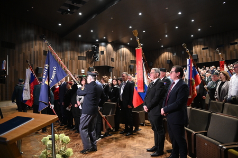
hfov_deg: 73.8
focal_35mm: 24
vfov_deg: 53.0
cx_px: 119
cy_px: 79
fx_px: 158
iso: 4500
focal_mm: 24
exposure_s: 1/60
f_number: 4
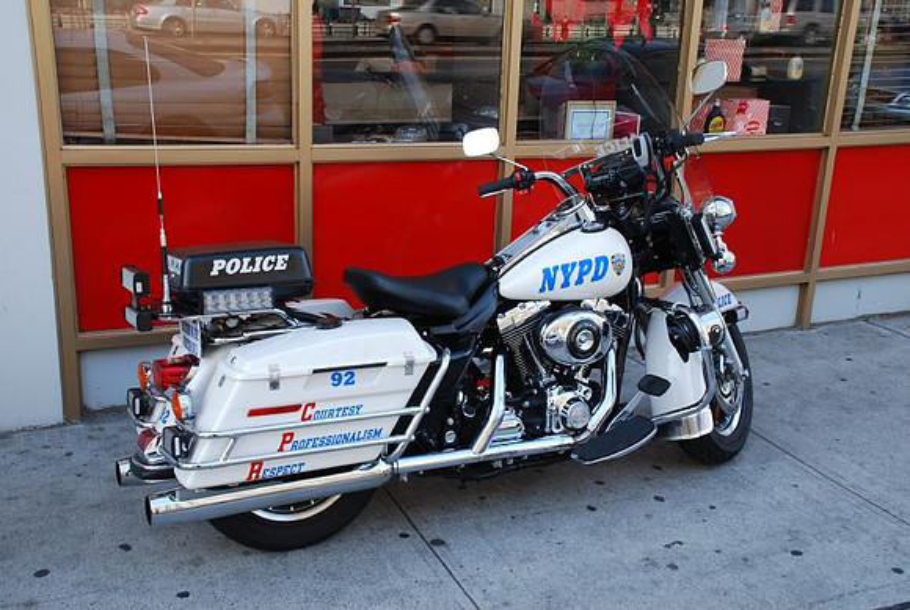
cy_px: 305
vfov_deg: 34.3
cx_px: 455
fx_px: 988
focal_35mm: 39
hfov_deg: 49.5
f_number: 7.1
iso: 200
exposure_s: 1/60
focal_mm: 26
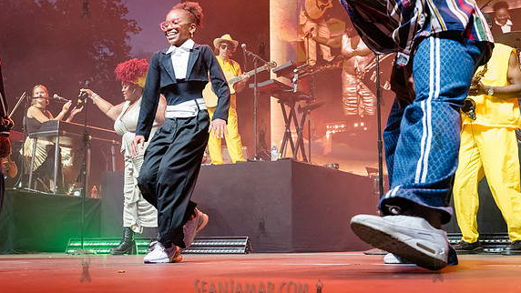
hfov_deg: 40.6
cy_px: 134
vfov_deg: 23.5
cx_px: 261
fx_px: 705
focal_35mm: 51
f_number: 4
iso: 6400
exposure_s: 1/500
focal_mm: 48
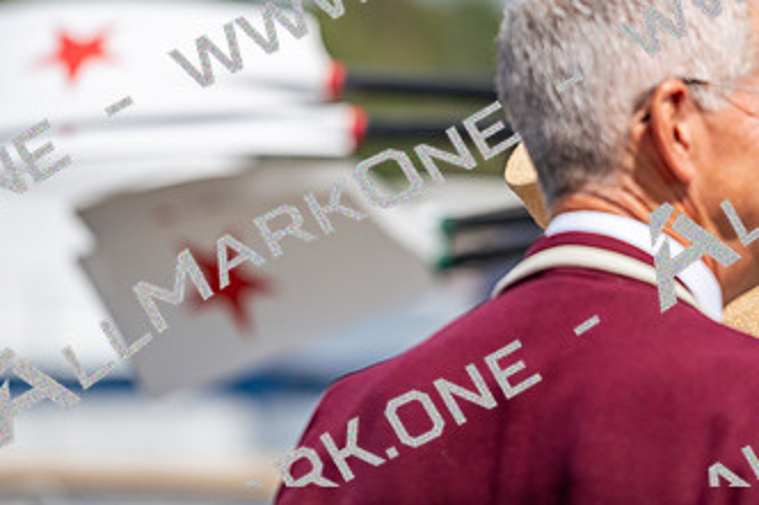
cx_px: 453
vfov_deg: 4.0
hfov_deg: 6.1
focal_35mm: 339
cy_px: 95
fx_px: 7143
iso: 100
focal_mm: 194
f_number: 4
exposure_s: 1/2500
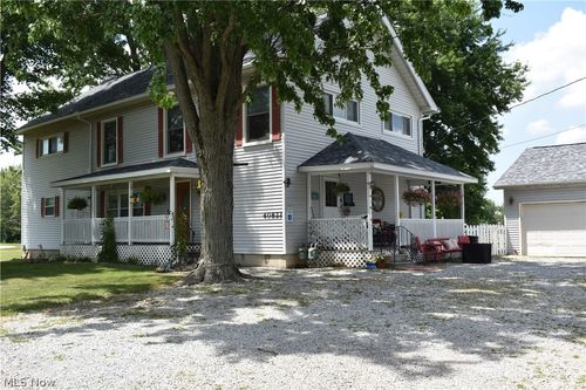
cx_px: 293
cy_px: 195
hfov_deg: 55.1
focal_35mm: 34
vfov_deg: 38.3
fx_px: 561
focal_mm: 23
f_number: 8
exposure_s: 1/250
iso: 180
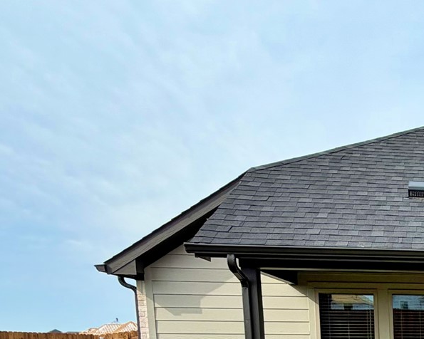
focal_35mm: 47
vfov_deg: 27.6
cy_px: 422
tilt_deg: -6.5
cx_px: 557
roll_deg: -0.3
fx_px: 590
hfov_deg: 30.6
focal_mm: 2.22
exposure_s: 1/770
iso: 32
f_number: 2.2
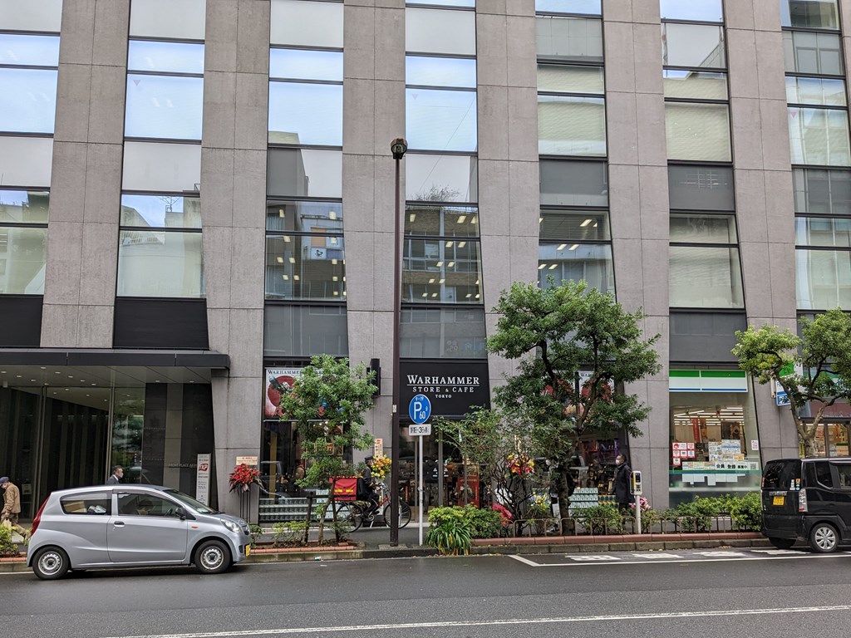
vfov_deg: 51.4
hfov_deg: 65.3
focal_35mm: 27
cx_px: 426
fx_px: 664
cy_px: 319
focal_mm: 4.38
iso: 52
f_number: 1.73
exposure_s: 1/383
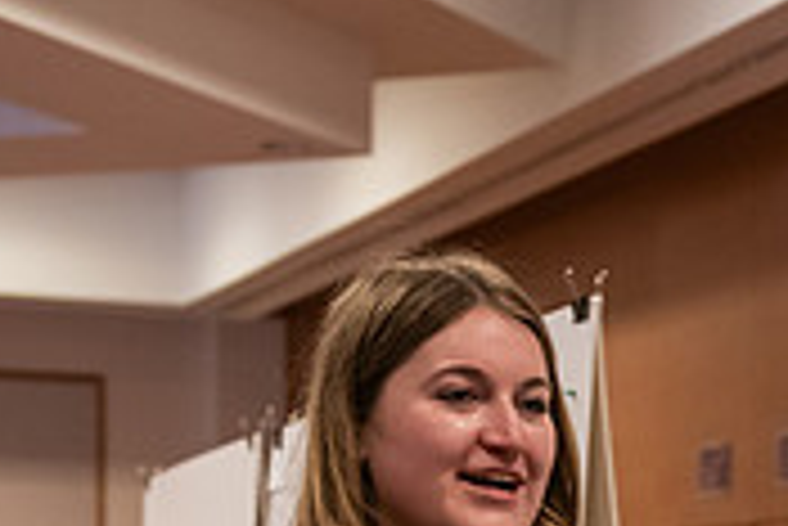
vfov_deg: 10.7
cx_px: 802
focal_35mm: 126
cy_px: 690
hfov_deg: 15.9
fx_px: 2760
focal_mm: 38
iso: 2500
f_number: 3.2
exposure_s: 1/200
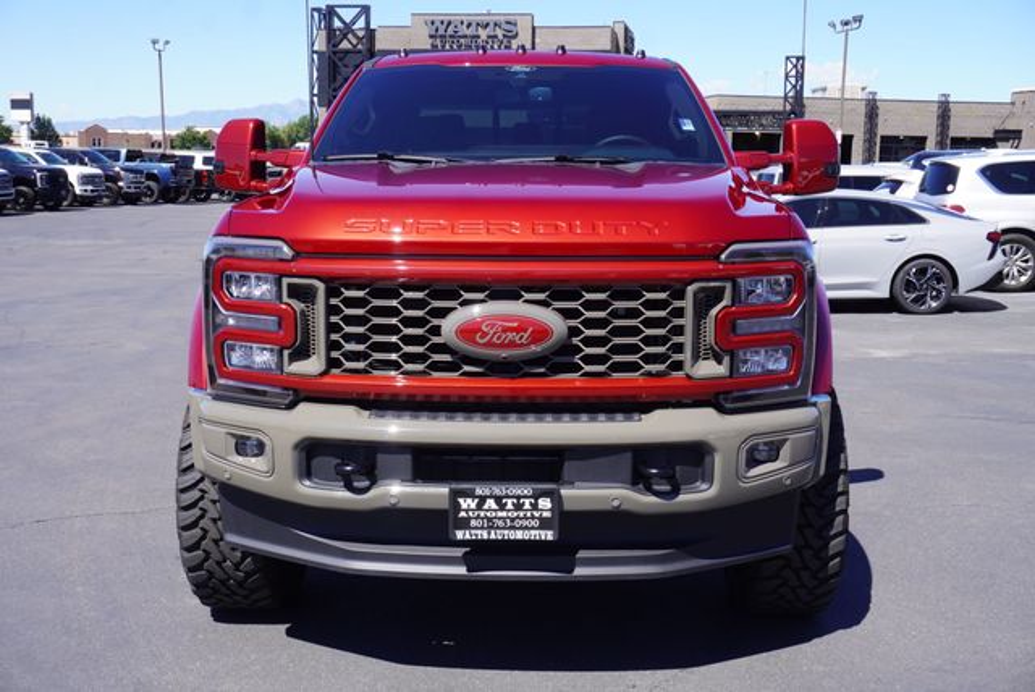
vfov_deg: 33.1
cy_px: 346
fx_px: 1165
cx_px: 518
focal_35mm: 40
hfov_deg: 47.9
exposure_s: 1/125
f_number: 9
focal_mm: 27
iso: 100
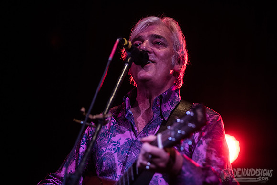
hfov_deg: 14.2
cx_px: 138
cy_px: 92
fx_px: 1116
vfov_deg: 9.5
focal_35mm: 145
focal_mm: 145
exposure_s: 1/320
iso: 2000
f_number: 3.2
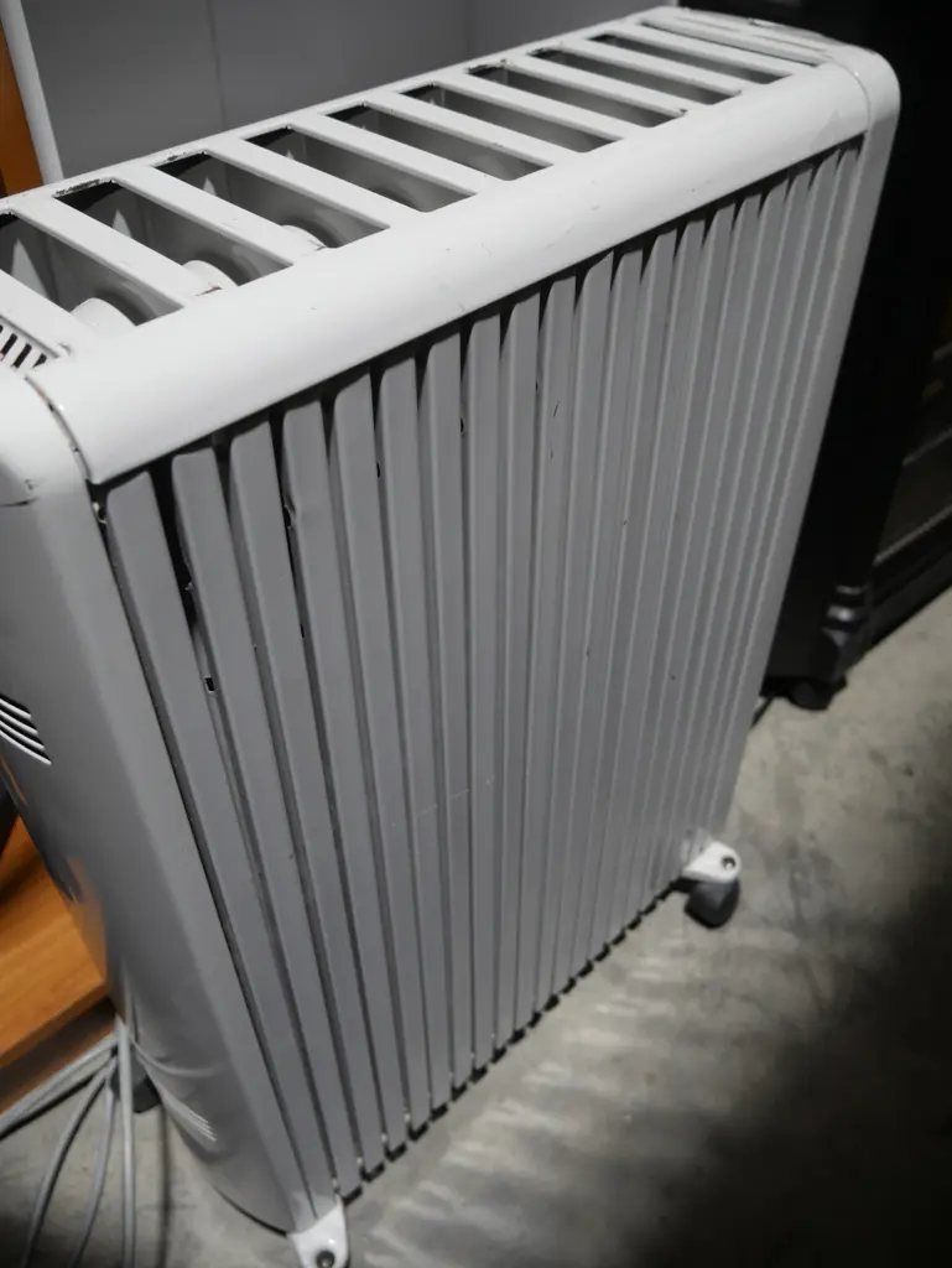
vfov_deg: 59.9
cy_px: 634
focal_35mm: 30
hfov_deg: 46.8
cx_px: 476
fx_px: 1099
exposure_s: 1/60
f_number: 3.6
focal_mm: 15
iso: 250
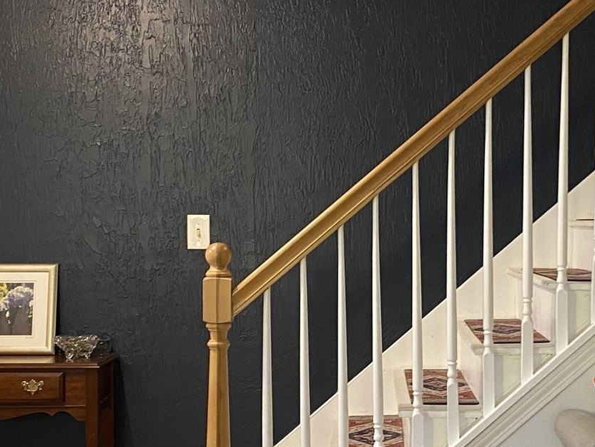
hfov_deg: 30.1
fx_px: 1100
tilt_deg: -4.0
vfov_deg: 22.8
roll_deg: +0.5
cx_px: 382
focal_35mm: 64
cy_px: 296
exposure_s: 1/40
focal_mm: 4.25
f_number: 1.8
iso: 320
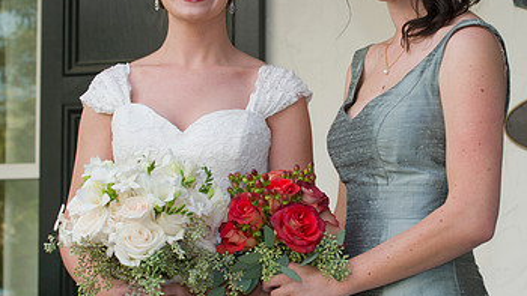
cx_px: 340
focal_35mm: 149
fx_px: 2082
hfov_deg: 14.4
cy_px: 87
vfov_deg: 8.1
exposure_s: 1/100
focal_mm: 86
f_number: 5
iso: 500
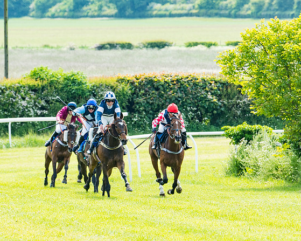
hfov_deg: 5.0
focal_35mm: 386
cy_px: 126
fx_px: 3438
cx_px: 197
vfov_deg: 4.0
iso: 400
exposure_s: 1/1250
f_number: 4
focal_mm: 150
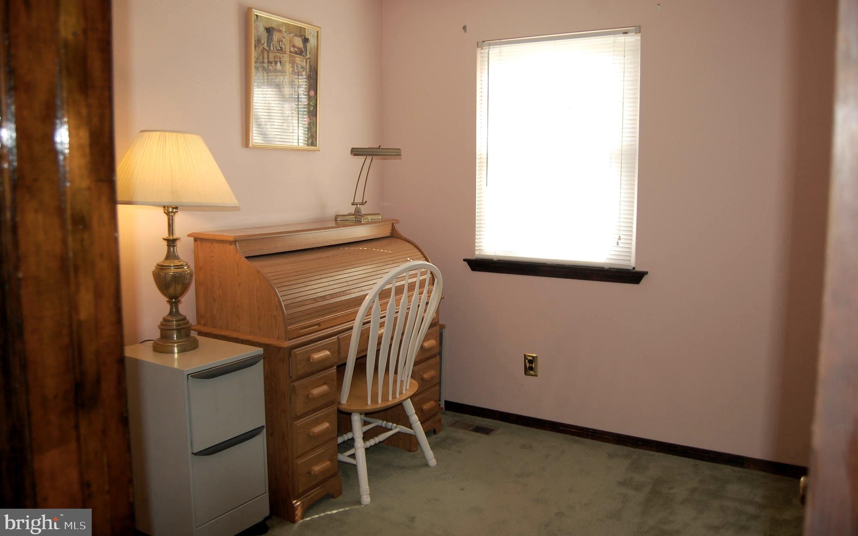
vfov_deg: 44.5
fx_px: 655
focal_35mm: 28
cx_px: 434
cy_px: 249
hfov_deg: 66.5
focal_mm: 18
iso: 400
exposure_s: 1/160
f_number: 3.5
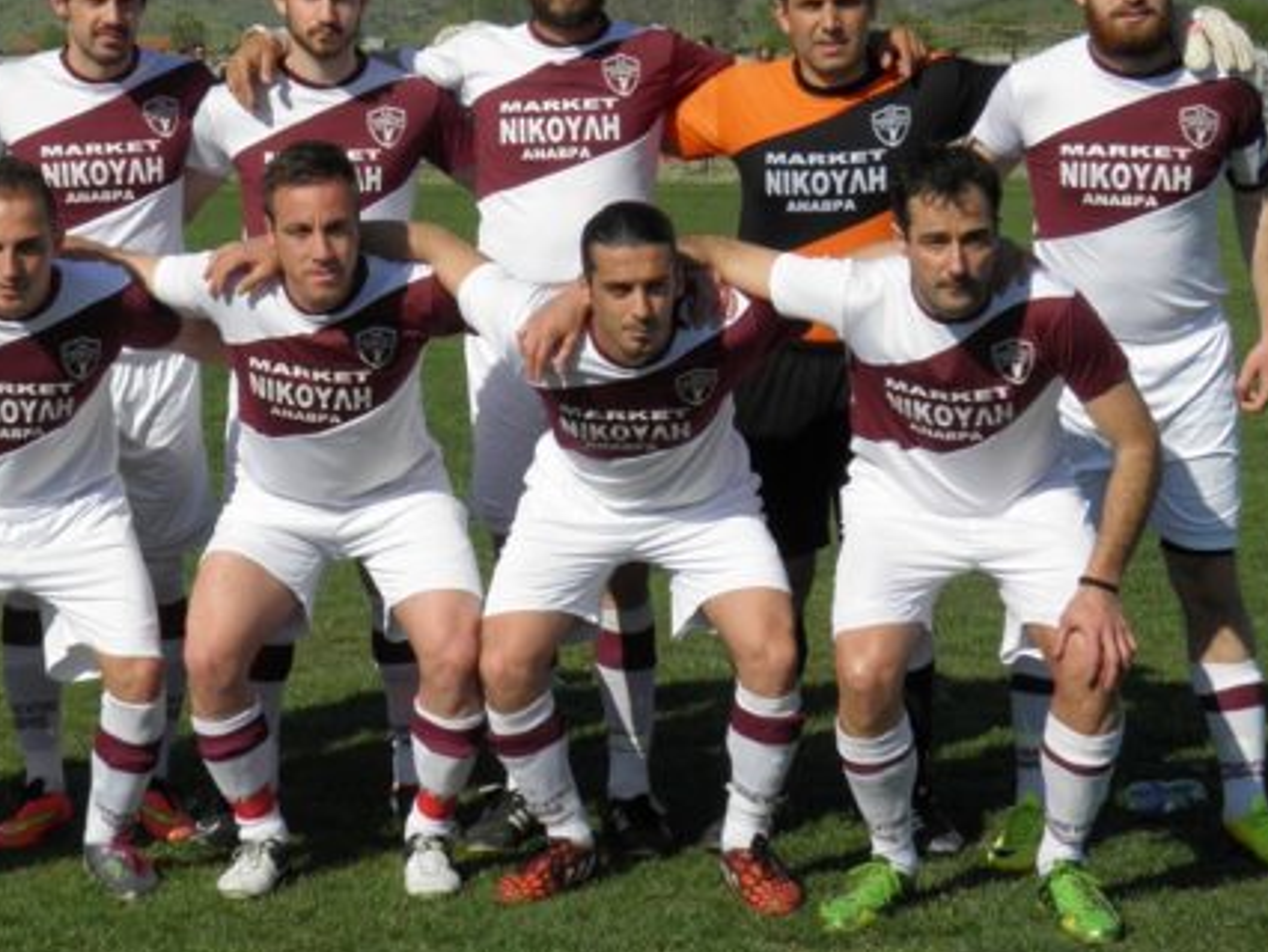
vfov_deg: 15.4
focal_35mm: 96
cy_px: 281
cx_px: 390
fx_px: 3519
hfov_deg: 20.3
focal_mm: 11.2
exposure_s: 1/500
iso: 50
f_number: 6
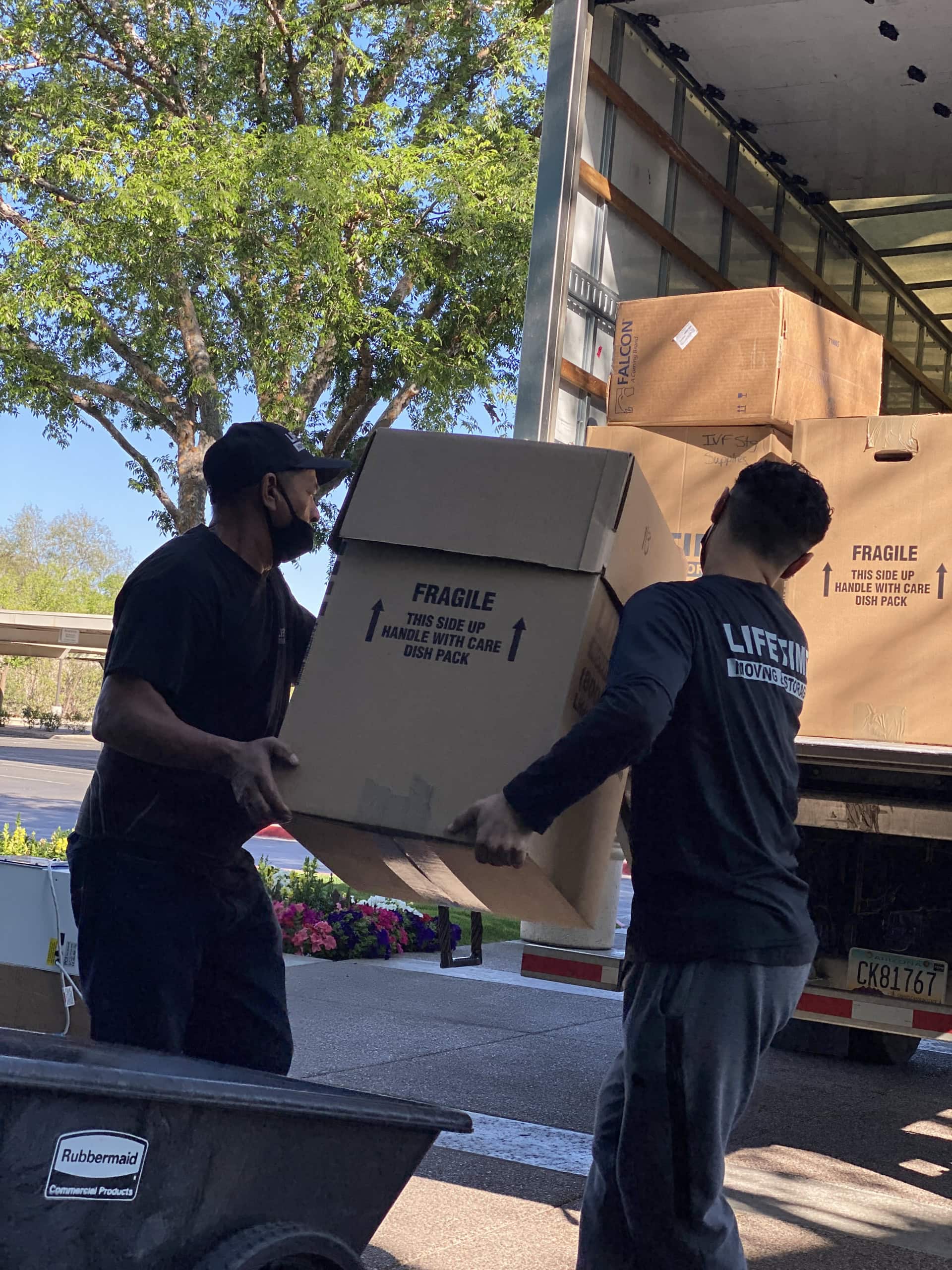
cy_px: 635
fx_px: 1907
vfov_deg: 36.8
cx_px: 476
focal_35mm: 52
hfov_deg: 28.0
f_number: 2
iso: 20
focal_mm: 6
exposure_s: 1/516
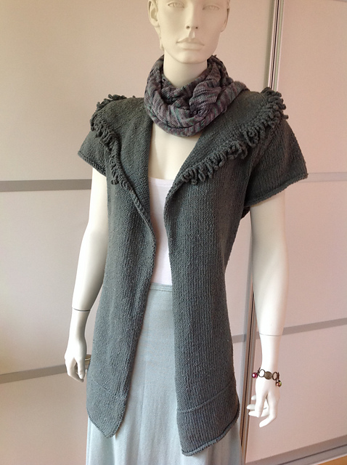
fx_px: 469
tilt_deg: -14.7
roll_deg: -1.6
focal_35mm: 35
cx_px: 174
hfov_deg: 40.6
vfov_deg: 52.7
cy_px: 232
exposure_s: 1/15
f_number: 2.4
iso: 100
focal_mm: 4.28
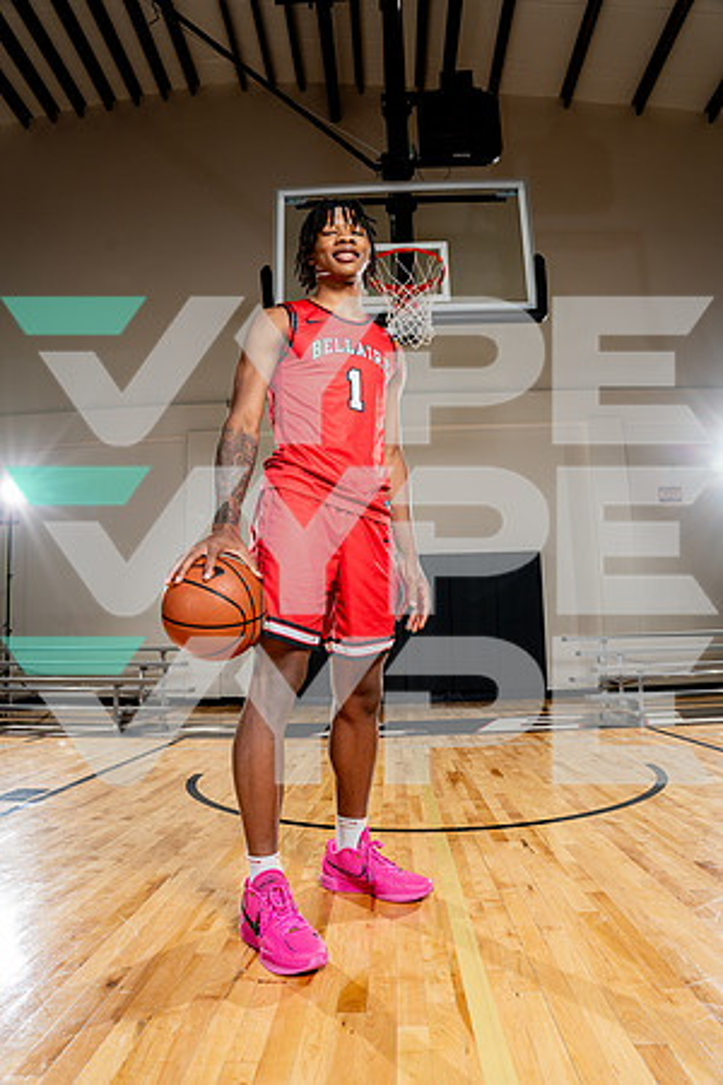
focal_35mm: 23
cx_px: 362
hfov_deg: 55.1
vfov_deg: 76.1
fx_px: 693
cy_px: 542
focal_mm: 23
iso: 250
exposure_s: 1/250
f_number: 7.1
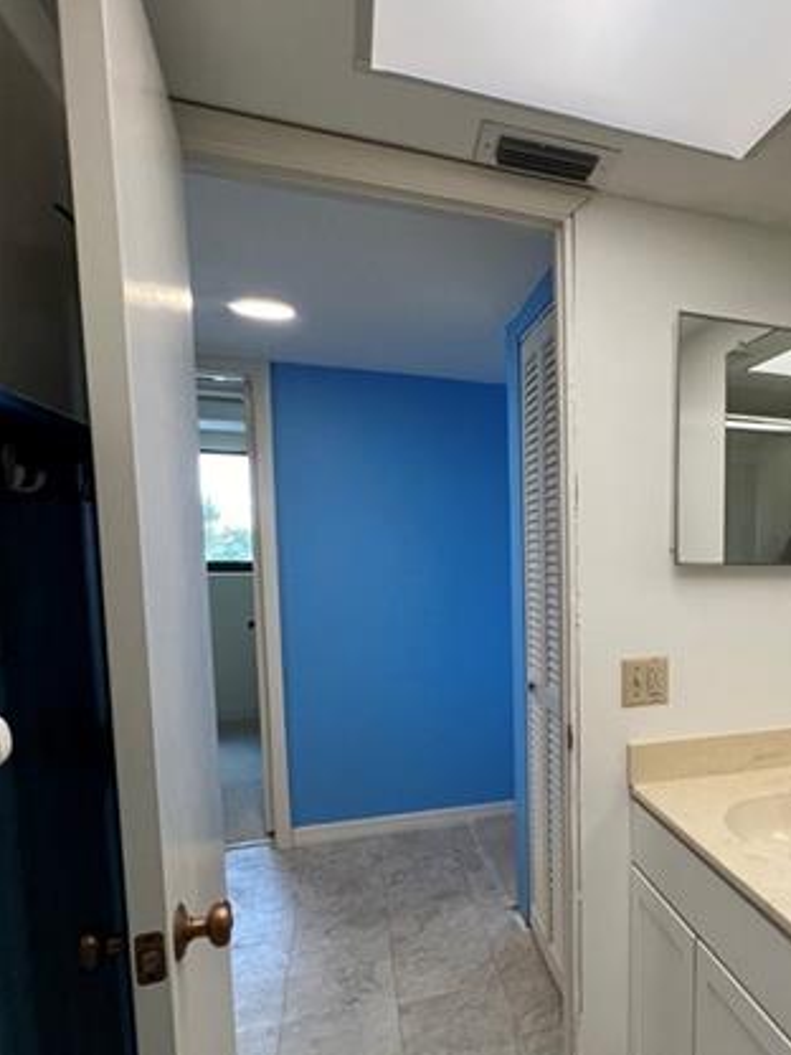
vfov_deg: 70.9
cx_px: 728
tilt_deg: -4.8
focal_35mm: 24
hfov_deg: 49.8
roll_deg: -0.1
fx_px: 731
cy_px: 626
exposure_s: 1/120
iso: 160
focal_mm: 1.57
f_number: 1.8
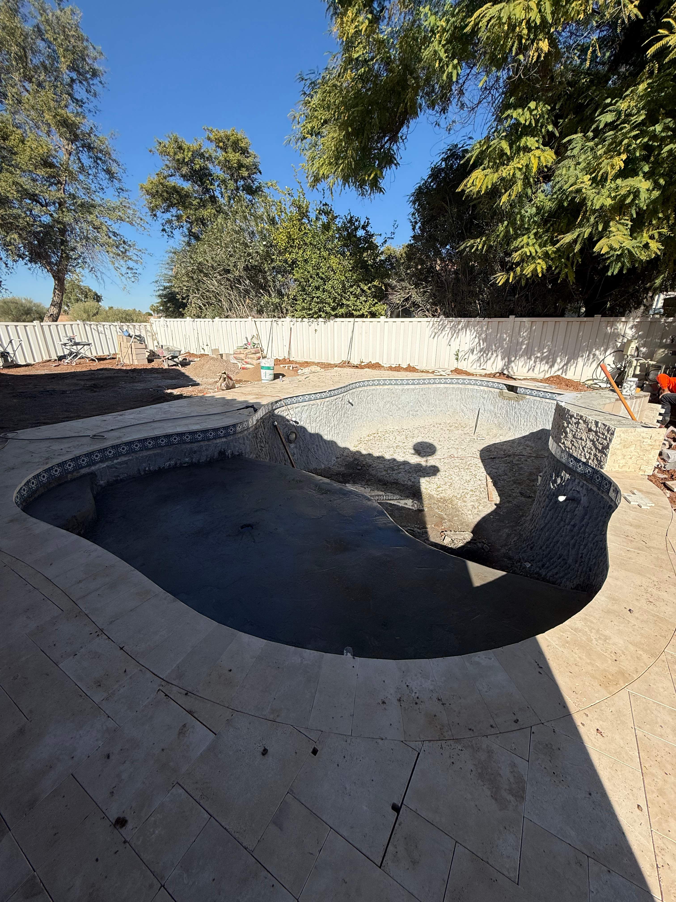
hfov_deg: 85.7
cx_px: 338
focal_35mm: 14
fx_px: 365
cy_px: 451
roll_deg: +0.0
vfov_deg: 102.1
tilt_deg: -19.6
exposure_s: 1/3125
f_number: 2.2
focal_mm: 2.22
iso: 50
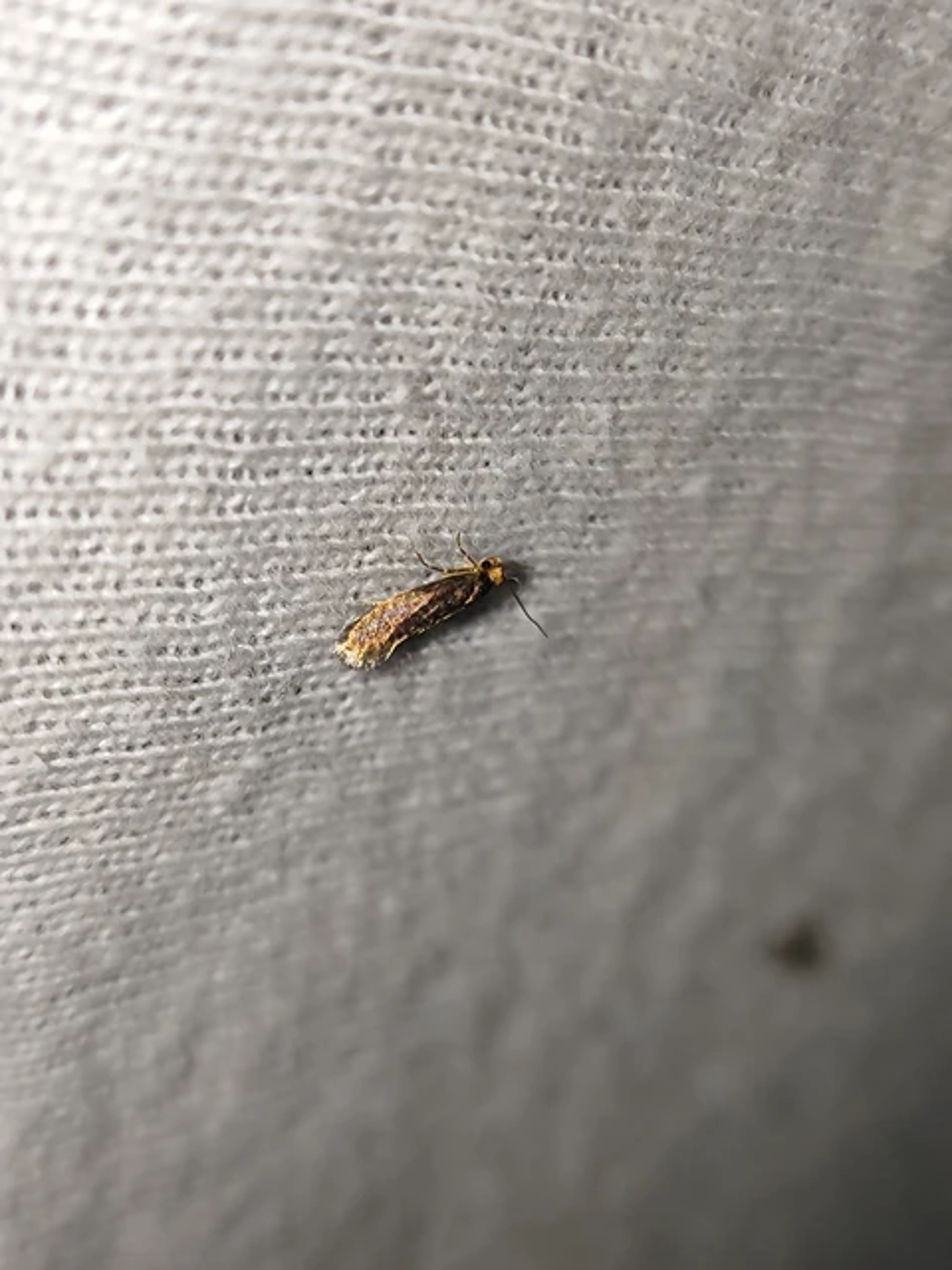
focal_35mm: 24
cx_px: 476
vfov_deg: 71.6
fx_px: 880
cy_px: 635
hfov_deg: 56.8
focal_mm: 5.89
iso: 535
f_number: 1.89
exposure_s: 1/100
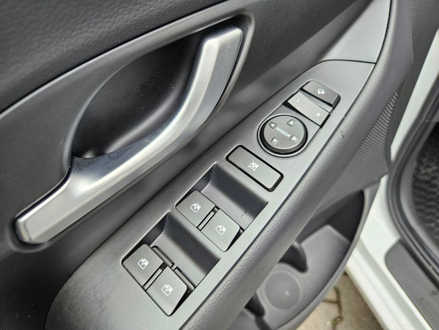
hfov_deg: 73.9
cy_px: 165
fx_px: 292
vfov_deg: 58.9
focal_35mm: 23
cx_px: 220
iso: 320
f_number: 1.8
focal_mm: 5.4
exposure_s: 1/359
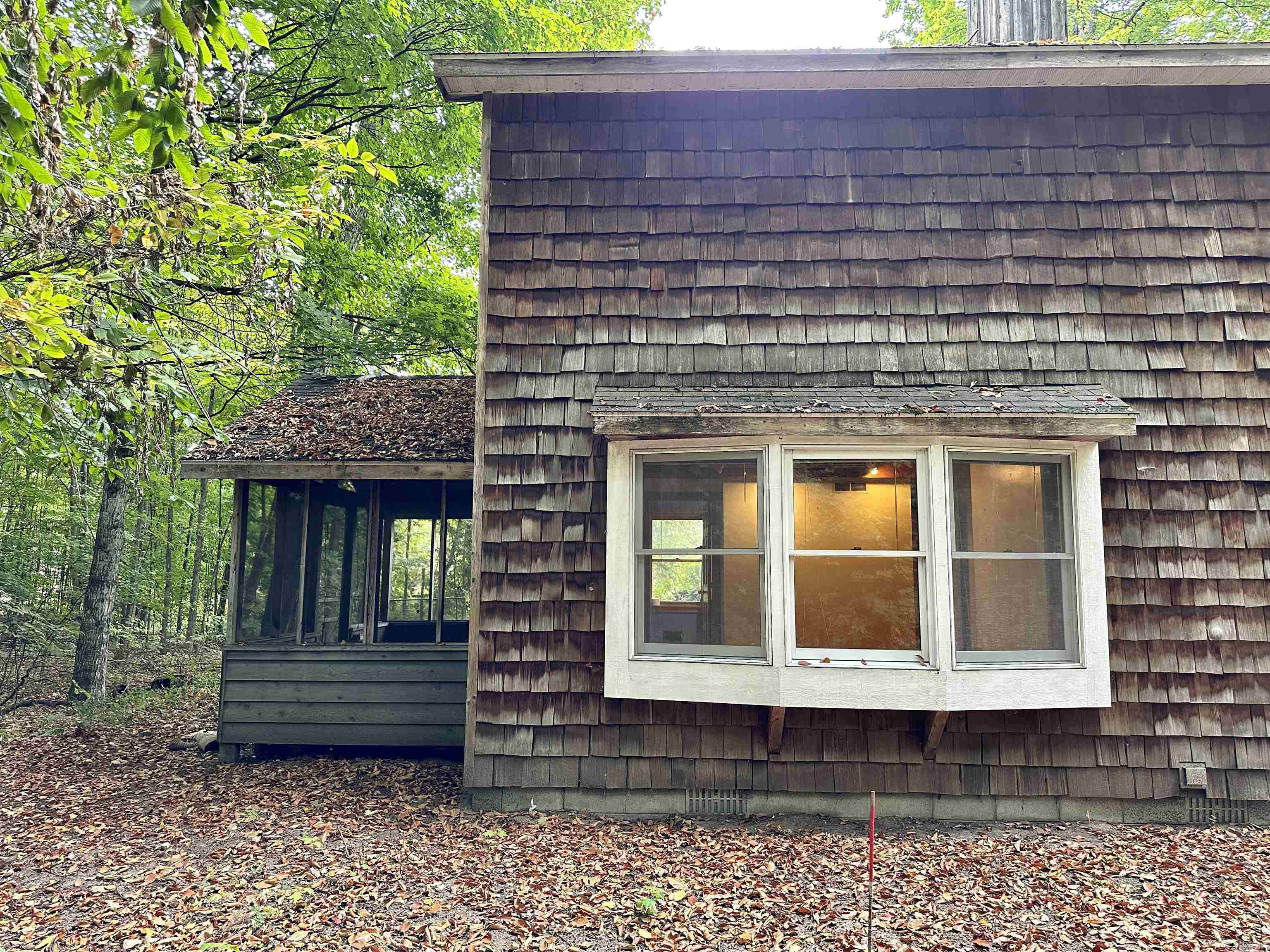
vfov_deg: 56.8
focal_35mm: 24
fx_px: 881
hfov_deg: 71.6
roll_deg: -0.5
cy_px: 476
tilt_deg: +6.9
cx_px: 635
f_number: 1.78
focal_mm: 6.86
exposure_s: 1/84
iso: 250
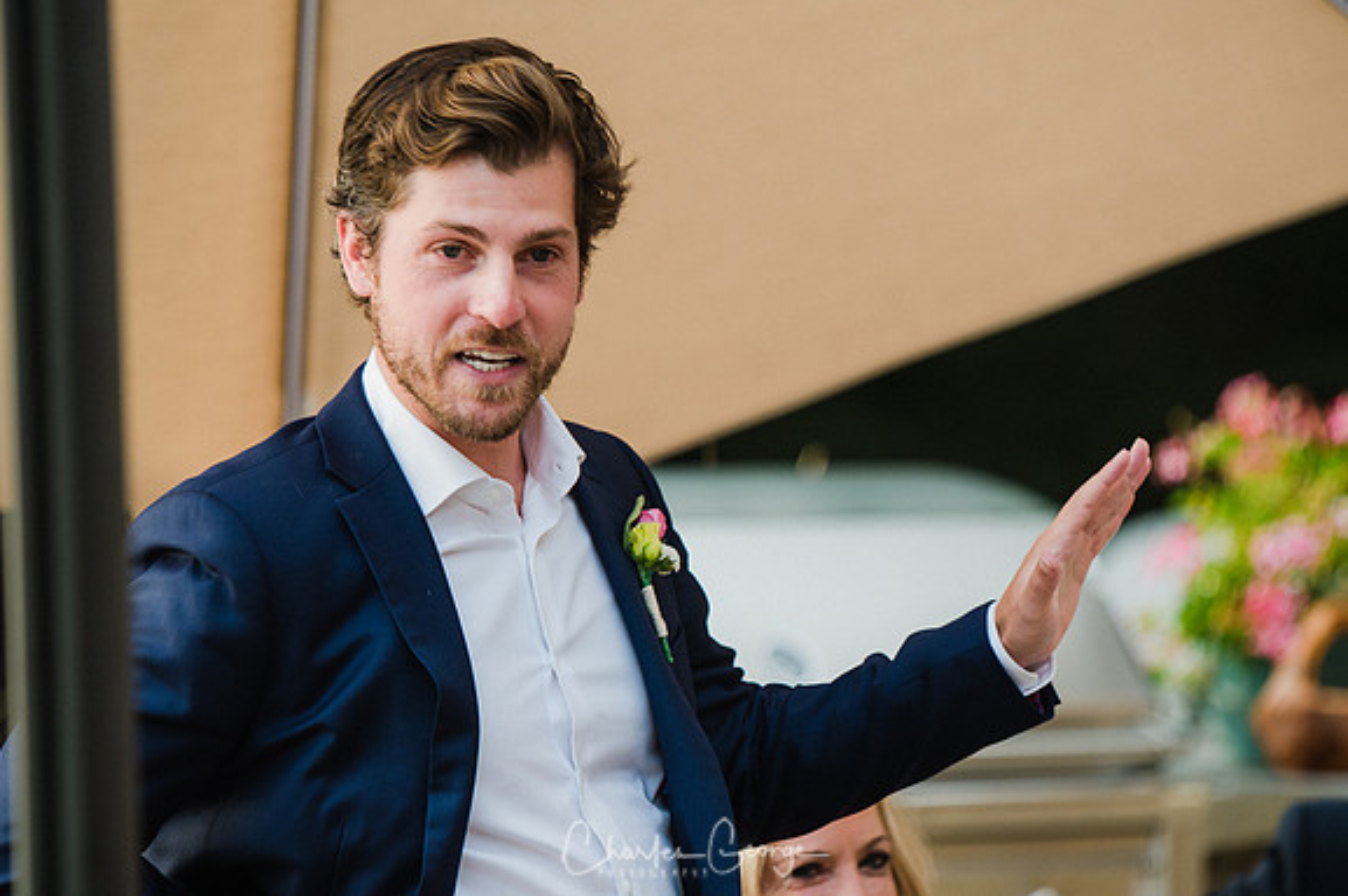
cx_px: 673
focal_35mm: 249
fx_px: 9318
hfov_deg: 8.3
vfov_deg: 5.5
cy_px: 447
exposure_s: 1/125
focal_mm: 165
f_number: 3.2
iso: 400
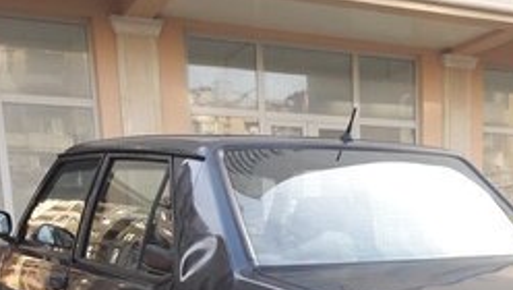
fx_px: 830
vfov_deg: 17.3
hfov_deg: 34.1
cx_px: 331
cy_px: 464
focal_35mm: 61
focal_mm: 3.7
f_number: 1.9
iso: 50
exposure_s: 1/100
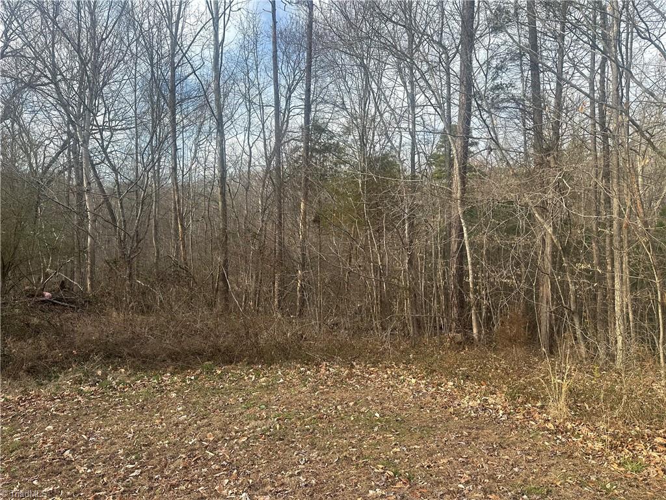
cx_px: 333
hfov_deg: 71.6
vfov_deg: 56.8
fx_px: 462
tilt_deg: +0.9
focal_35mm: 24
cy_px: 250
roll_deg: +0.2
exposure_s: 1/1198
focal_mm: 6.86
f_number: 1.78
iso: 80
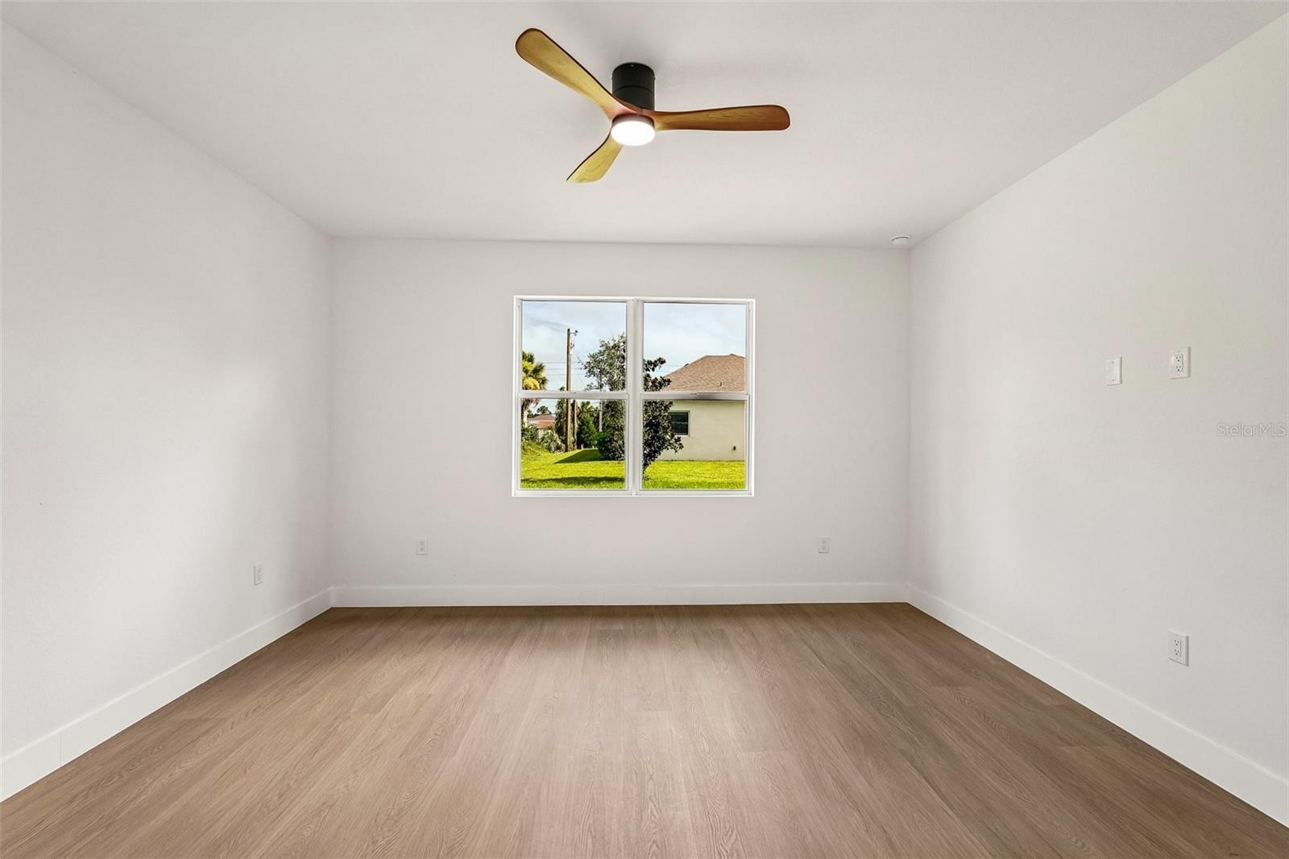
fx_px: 573
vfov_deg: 73.7
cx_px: 644
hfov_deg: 96.7
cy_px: 430
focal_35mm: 16
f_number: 8
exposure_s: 1/125
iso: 400
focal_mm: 16
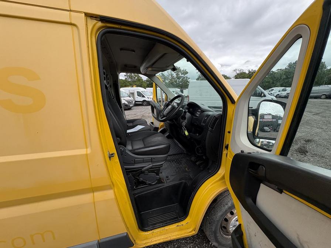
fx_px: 134
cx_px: 166
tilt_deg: -8.6
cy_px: 124
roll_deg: -2.7
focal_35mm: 14
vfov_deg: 85.7
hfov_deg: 102.1
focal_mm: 2.22
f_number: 2.2
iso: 50
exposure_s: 1/394
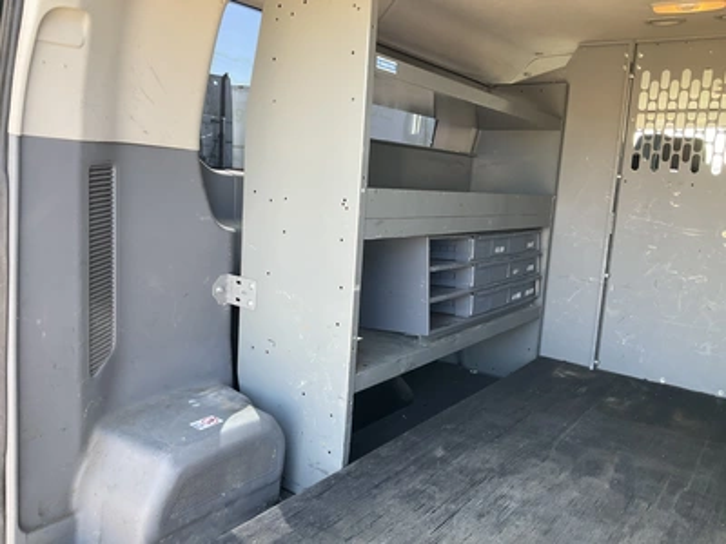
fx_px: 608
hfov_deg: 61.7
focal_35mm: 29
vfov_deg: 48.2
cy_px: 272
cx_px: 363
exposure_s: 1/122
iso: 50
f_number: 1.8
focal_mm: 3
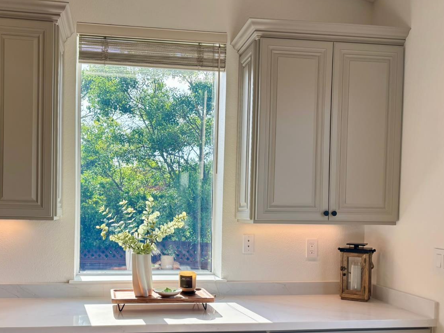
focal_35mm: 35
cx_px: 168
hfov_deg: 52.1
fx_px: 449
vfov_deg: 40.3
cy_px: 218
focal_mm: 5.96
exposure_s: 1/697
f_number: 1.6
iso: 50
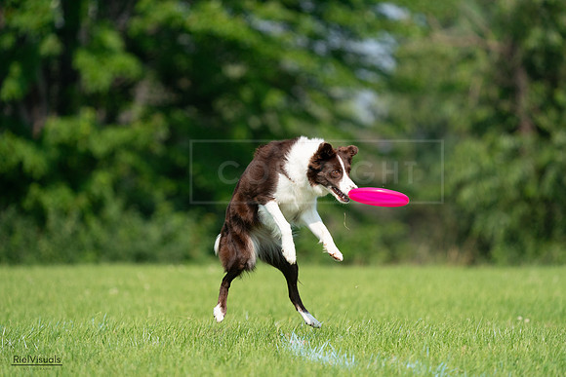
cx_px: 283
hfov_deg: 5.2
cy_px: 188
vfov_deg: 3.4
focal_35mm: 400
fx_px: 6290
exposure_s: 1/4000
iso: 1250
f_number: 6.3
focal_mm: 400
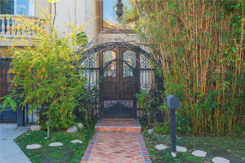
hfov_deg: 48.5
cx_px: 122
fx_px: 272
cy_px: 82
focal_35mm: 40
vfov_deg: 33.4
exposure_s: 1/200
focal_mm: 40
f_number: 5.6
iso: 250
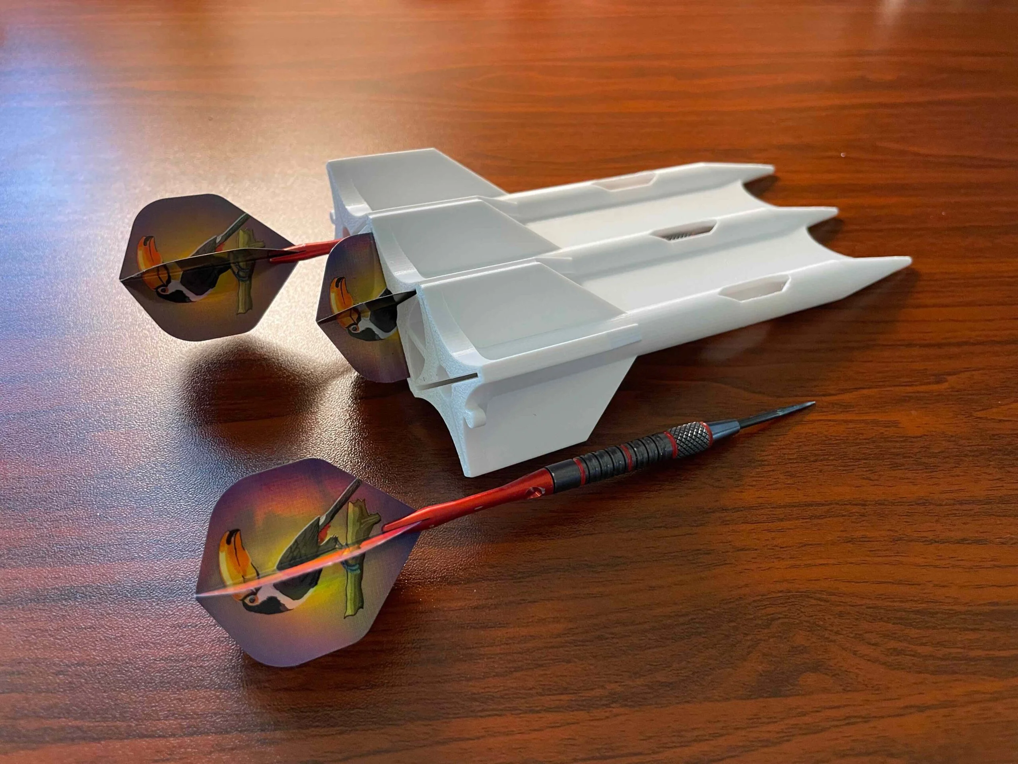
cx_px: 509
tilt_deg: -44.4
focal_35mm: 26
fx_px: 765
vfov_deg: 53.1
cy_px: 382
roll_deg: -0.8
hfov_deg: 67.3
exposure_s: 1/60
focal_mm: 4.2
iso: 200
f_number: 1.6
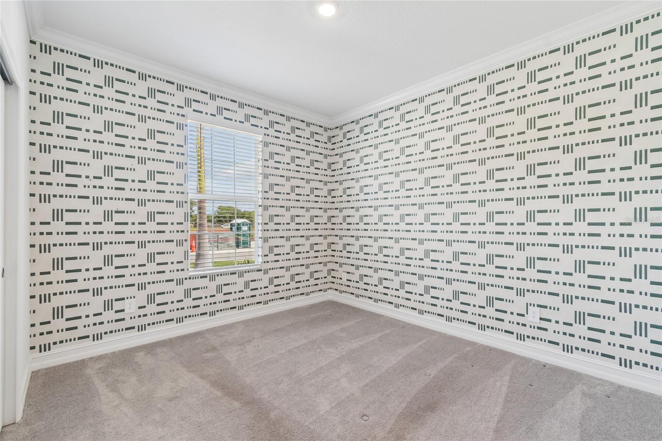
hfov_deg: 100.4
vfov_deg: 77.3
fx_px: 276
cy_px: 220
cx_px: 331
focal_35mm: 15
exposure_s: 1/5
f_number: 7.1
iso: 100
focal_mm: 10
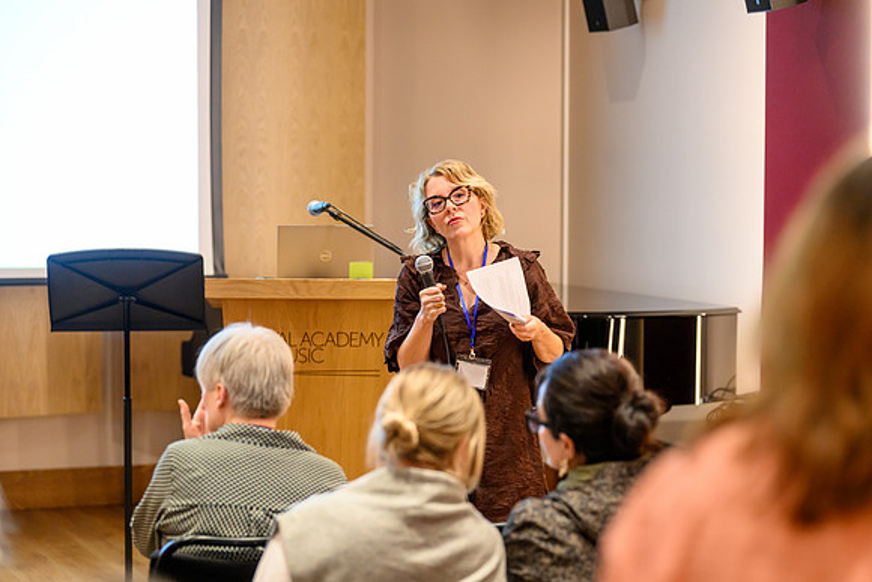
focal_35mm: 92
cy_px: 291
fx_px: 2218
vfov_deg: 14.9
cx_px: 436
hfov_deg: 22.2
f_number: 2.7
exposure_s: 1/125
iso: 2800
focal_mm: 91
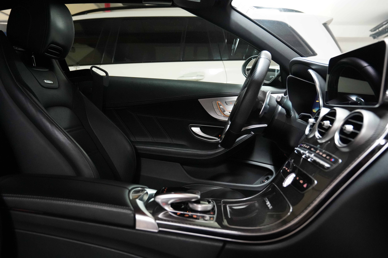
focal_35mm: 29
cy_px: 129
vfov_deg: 45.0
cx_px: 194
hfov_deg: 63.7
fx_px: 313
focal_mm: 29
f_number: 4
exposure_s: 1/60
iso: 12800
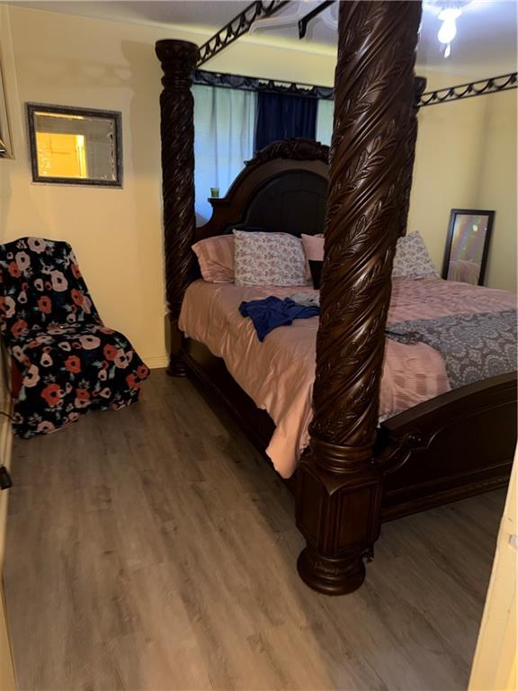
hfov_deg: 56.8
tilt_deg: -16.8
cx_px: 259
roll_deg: -2.3
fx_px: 479
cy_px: 346
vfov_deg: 71.6
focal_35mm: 24
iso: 125
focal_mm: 6.76
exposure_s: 1/4
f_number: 1.78
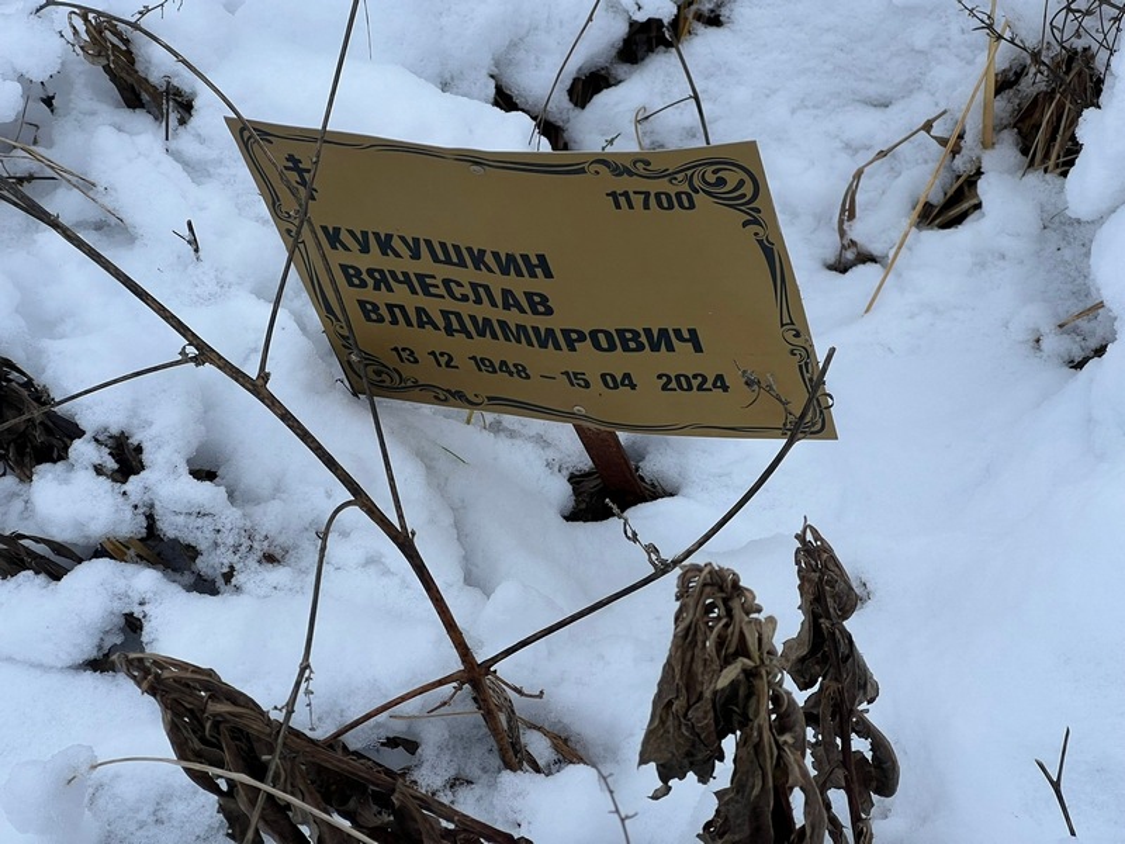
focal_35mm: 77
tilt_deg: -50.9
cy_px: 422
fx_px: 2502
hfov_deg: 25.3
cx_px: 562
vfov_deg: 19.1
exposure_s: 1/147
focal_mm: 9
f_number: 2.8
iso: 32
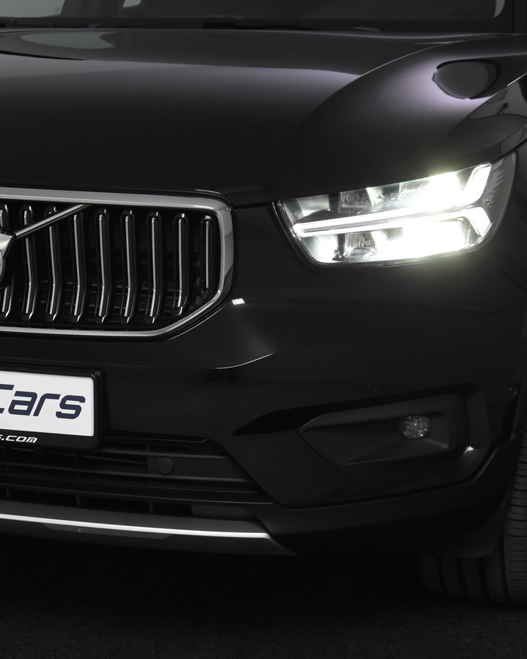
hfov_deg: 17.9
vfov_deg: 22.5
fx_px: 1658
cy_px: 330
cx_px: 110
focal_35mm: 85
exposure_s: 1/160
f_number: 6.3
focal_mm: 40
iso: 1600
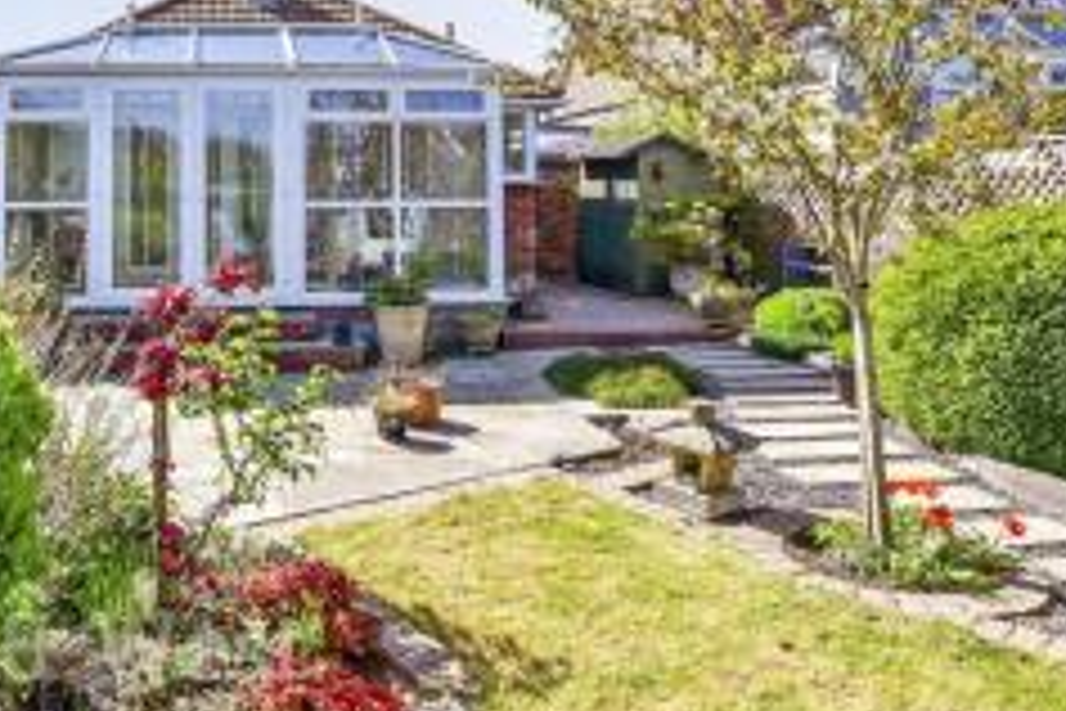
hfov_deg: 59.3
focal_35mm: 30
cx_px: 295
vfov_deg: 42.0
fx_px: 888
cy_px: 160
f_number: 8
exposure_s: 1/640
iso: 320
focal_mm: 10
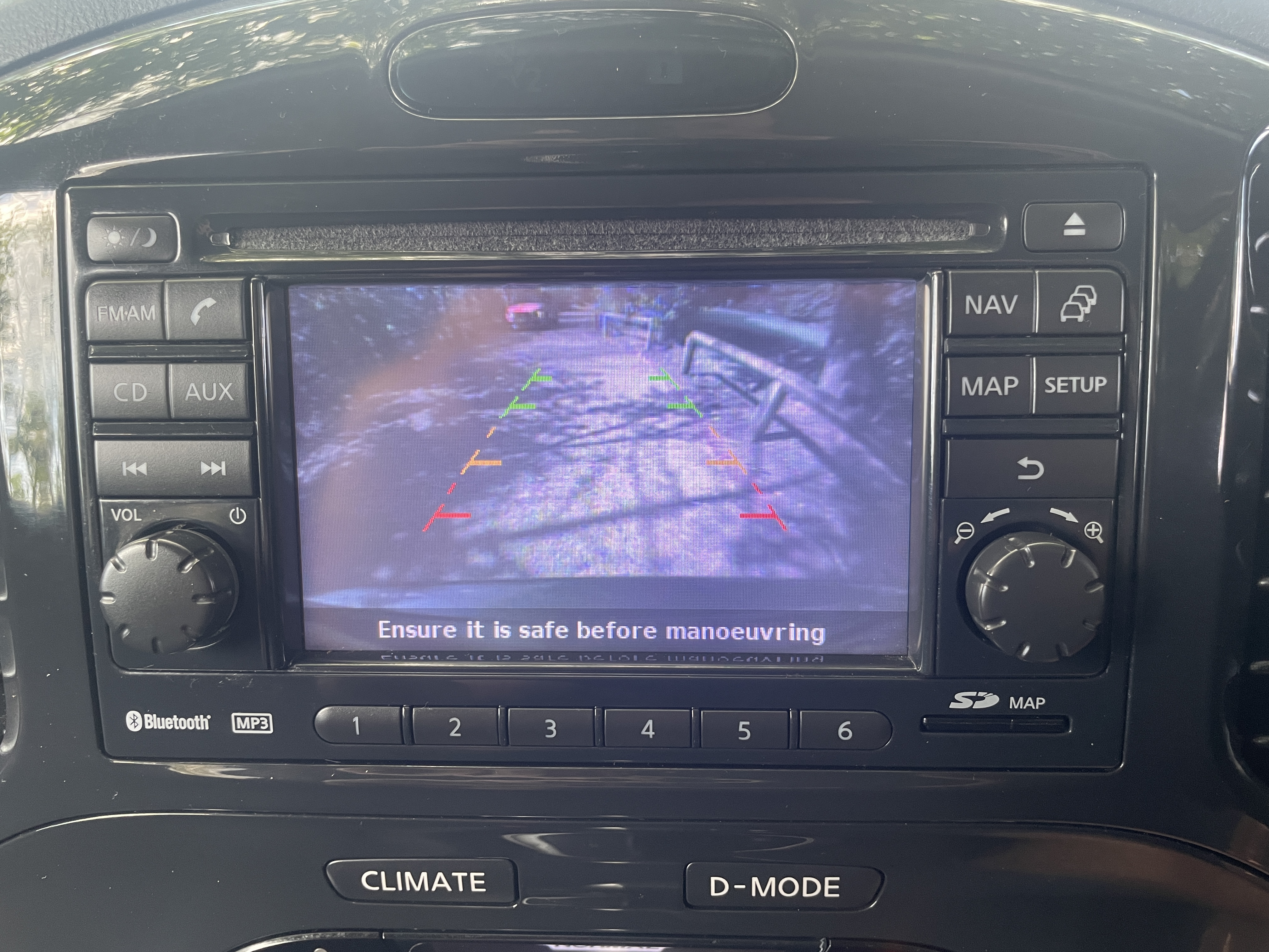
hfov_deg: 67.3
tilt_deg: -29.9
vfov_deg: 53.1
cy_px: 476
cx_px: 634
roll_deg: -0.5
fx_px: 953
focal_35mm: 26
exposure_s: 1/90
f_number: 1.6
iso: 125
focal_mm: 4.2
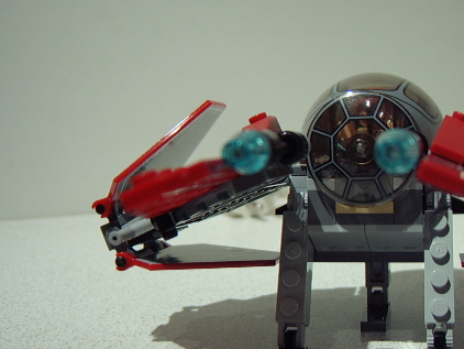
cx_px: 349
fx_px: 630
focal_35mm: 47
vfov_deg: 30.9
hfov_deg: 39.3
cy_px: 179
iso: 100
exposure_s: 1/11
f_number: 2.7
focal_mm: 8.13
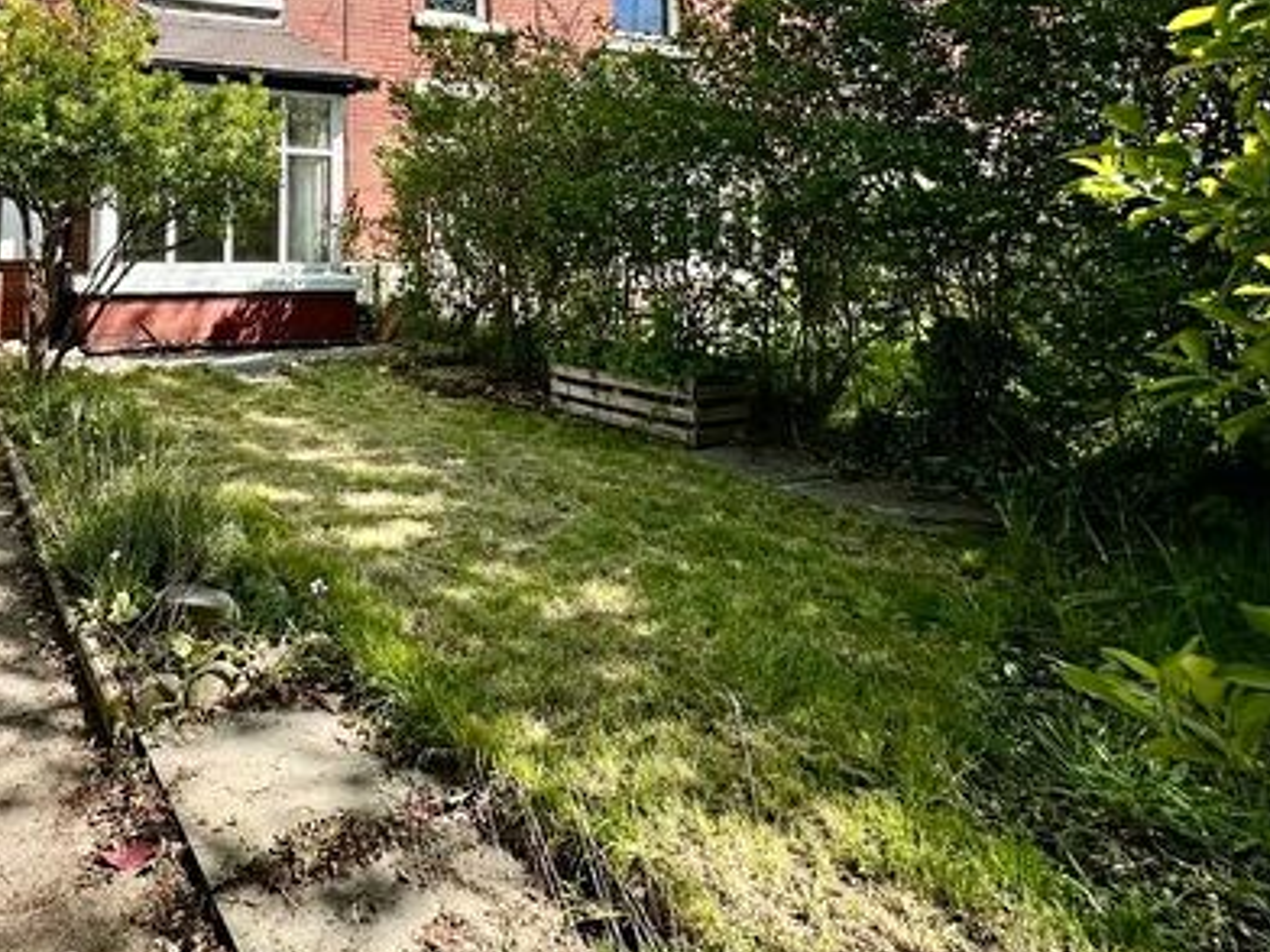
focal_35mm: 25
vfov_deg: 50.6
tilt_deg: +6.2
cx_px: 282
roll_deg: -0.6
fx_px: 917
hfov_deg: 64.2
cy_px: 154
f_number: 2.2
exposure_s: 1/690
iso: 40
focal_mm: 2.22
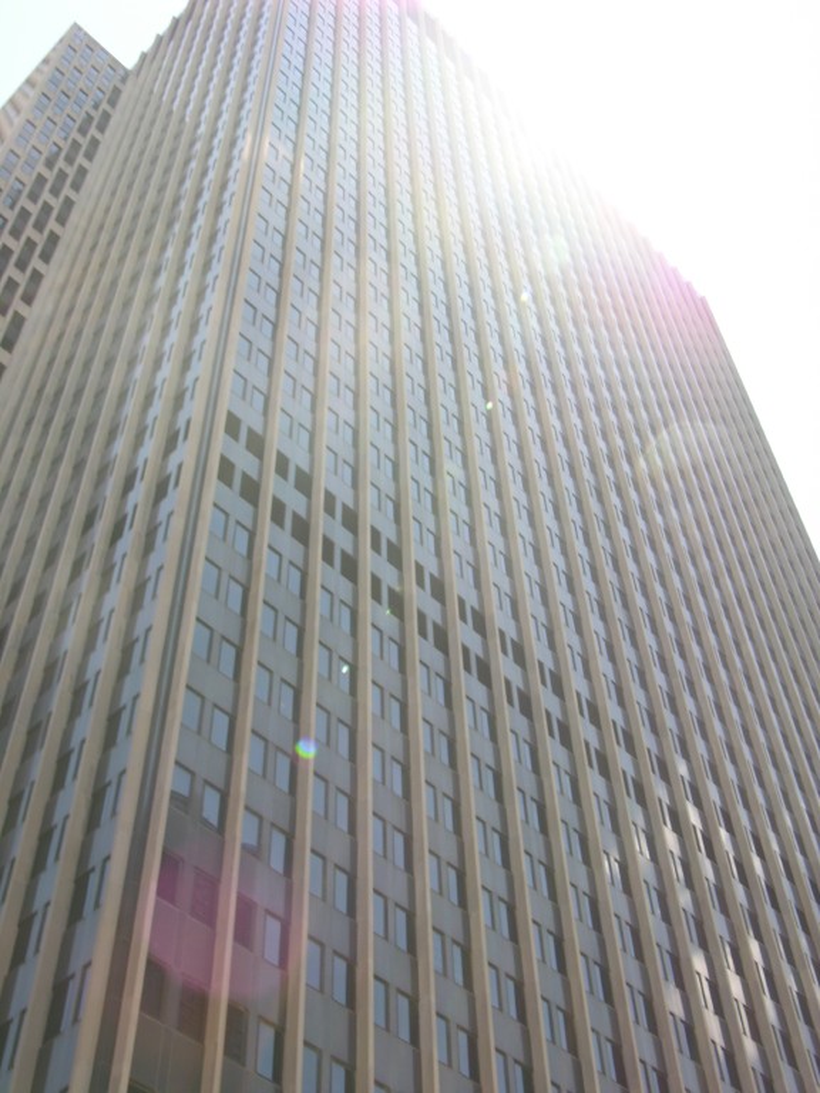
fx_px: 1453
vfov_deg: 41.2
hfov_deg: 31.5
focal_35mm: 46
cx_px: 410
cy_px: 546
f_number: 4.7
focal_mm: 11.6
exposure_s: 1/121
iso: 50
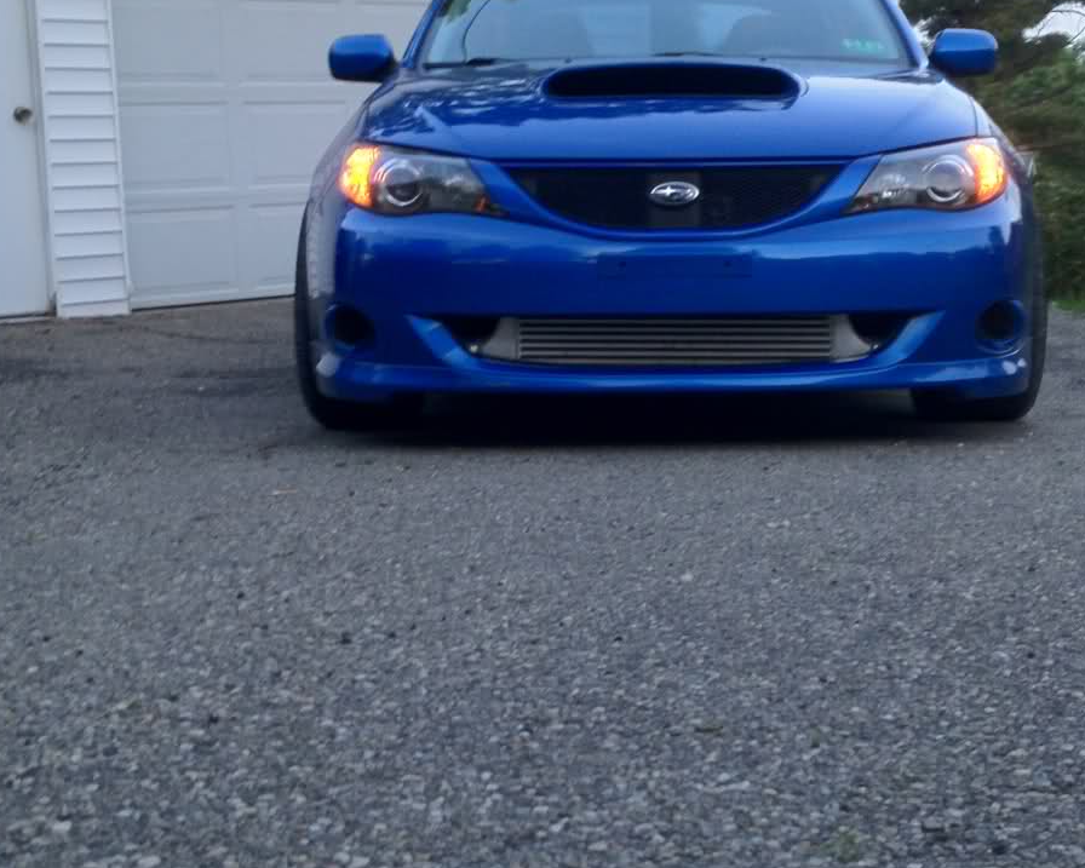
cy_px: 349
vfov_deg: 24.9
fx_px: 1959
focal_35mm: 61
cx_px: 626
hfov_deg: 30.9
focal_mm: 4.28
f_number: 2.4
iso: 64
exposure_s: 1/20
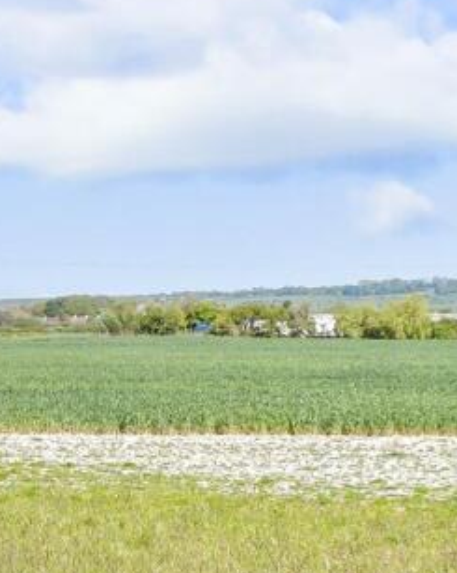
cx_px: -461
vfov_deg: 20.4
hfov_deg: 13.8
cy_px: 311
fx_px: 1592
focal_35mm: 94
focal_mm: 20
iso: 160
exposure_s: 1/320
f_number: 6.3
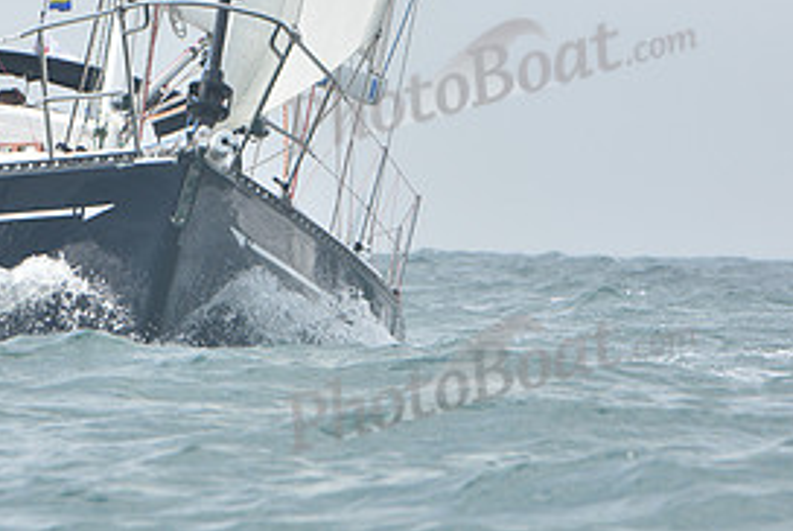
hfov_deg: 4.8
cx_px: 137
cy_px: -31
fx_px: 9394
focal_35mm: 426
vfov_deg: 3.2
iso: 320
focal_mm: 200
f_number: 10
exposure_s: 1/800
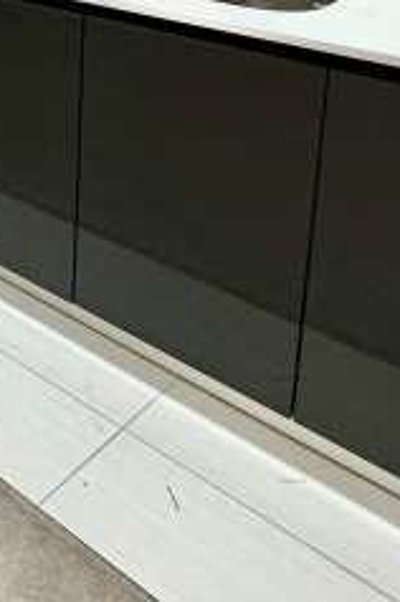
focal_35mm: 49
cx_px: -301
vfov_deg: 35.0
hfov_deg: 20.4
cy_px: -53
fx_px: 819
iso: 500
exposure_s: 1/60
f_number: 2.2
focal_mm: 2.22
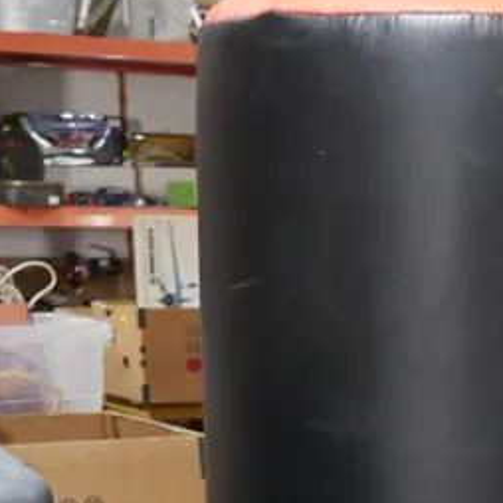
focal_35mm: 107
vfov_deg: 14.1
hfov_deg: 15.8
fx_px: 1759
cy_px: 955
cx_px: 567
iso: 640
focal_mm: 15
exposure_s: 1/60
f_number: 3.6
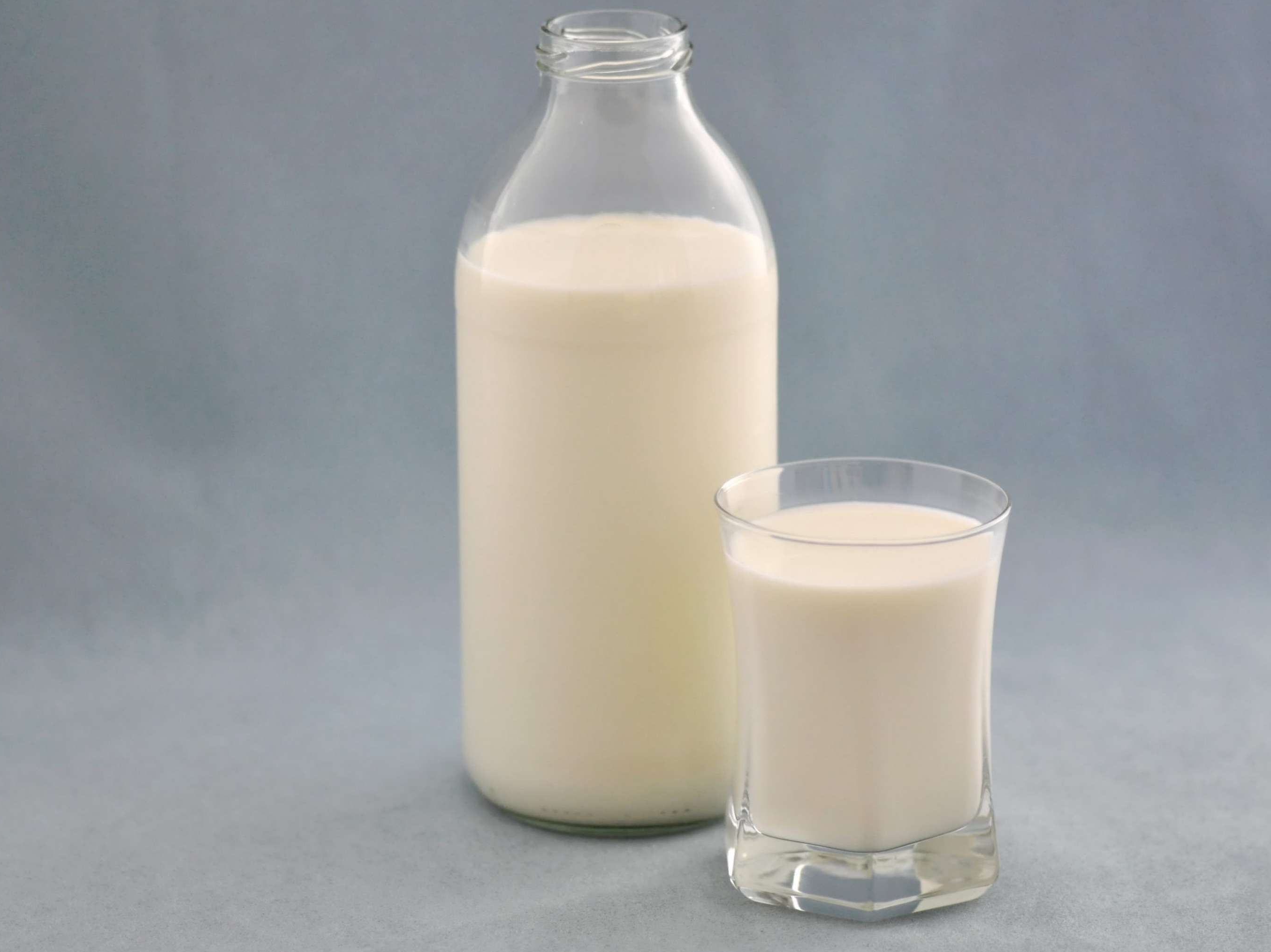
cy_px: 477
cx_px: 580
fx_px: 6298
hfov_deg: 11.5
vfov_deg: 8.7
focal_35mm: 172
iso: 1000
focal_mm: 105
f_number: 3
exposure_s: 1/125
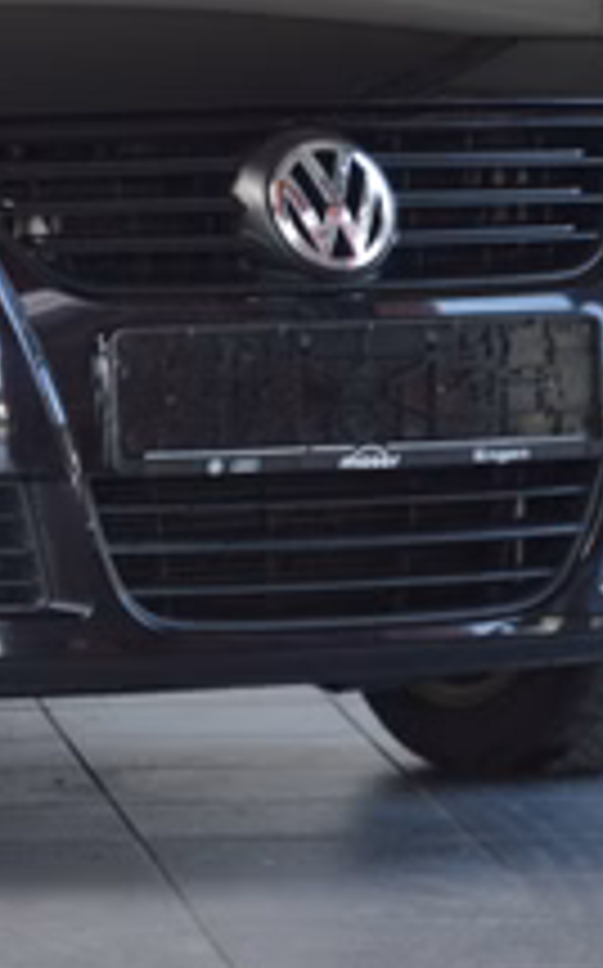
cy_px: 167
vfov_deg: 6.1
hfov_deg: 3.8
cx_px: -454
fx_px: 8998
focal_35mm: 342
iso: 400
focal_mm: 75
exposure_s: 1/80
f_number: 5.3
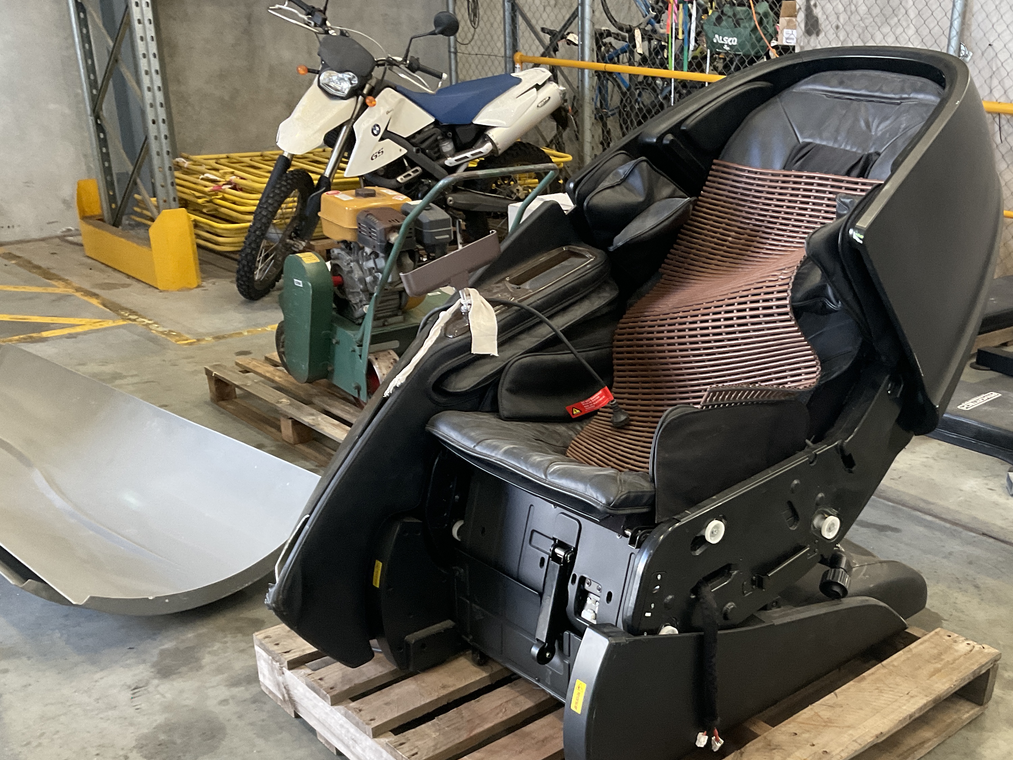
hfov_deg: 47.1
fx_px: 1141
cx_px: 670
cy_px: 509
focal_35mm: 39
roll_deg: -2.2
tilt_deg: -23.5
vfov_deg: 36.4
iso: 125
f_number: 1.8
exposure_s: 1/50
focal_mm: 3
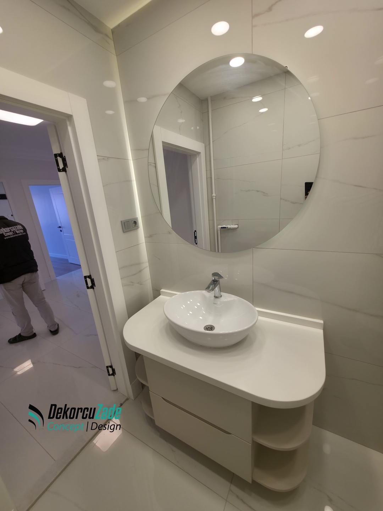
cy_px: 256
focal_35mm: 13
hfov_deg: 89.9
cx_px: 192
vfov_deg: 106.2
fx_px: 192
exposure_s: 1/201
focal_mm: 2.2
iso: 40
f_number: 1.9
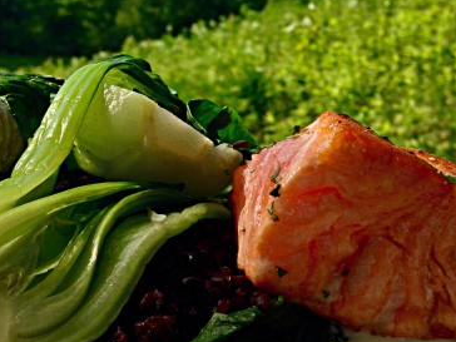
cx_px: 147
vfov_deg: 21.4
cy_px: 86
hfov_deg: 28.3
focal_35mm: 68
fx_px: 896
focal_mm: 4.12
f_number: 2.4
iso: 50
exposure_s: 1/1595
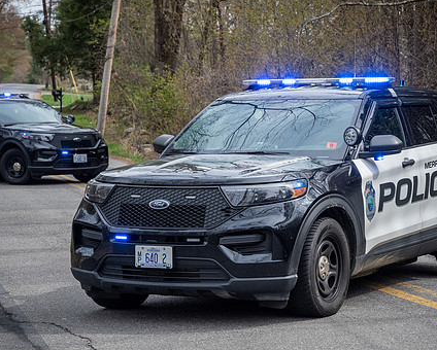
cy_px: 193
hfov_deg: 16.7
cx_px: 275
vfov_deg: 13.4
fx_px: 1489
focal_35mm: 115
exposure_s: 1/2500
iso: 500
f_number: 3.5
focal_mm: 50
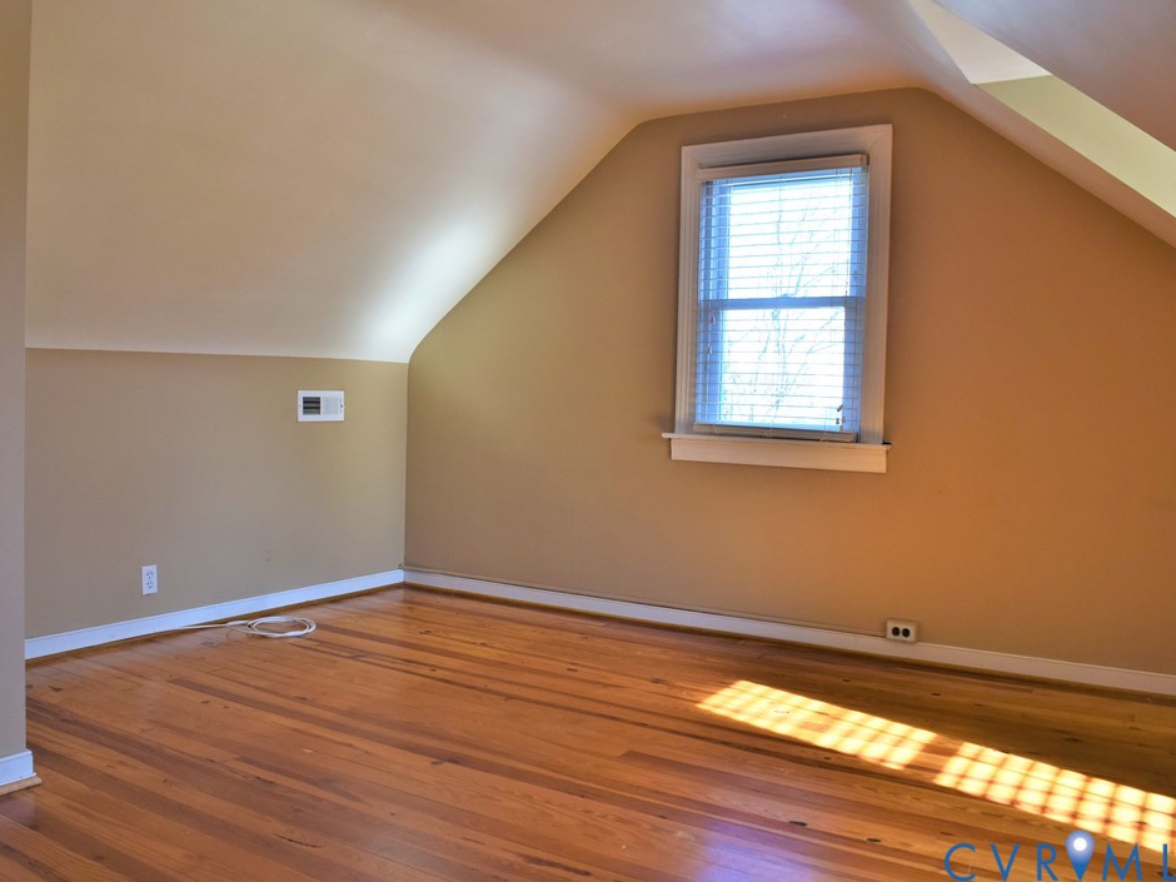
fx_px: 1019
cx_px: 537
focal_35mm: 30
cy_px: 445
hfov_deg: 59.9
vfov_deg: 46.8
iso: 400
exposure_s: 1/50
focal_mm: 18
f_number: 8
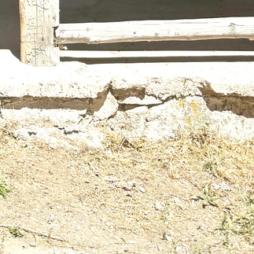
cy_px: -260
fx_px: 838
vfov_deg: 14.3
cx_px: -170
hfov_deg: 15.4
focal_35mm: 101
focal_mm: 6.76
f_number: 1.78
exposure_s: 1/3584
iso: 80
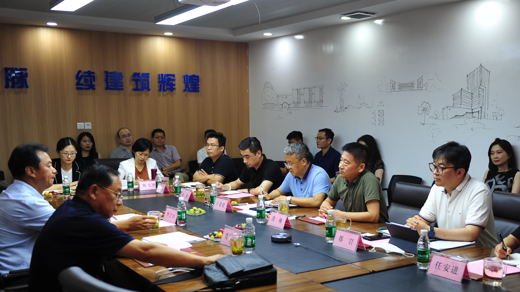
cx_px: 299
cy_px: 188
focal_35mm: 42
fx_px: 579
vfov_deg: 28.2
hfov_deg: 48.2
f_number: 3.2
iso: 250
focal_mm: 34
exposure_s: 1/40
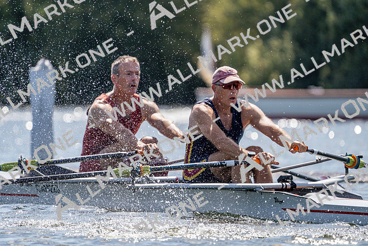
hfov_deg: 4.0
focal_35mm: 518
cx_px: 184
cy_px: 123
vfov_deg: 2.7
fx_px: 5296
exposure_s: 1/2000
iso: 320
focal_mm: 518
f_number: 6.3
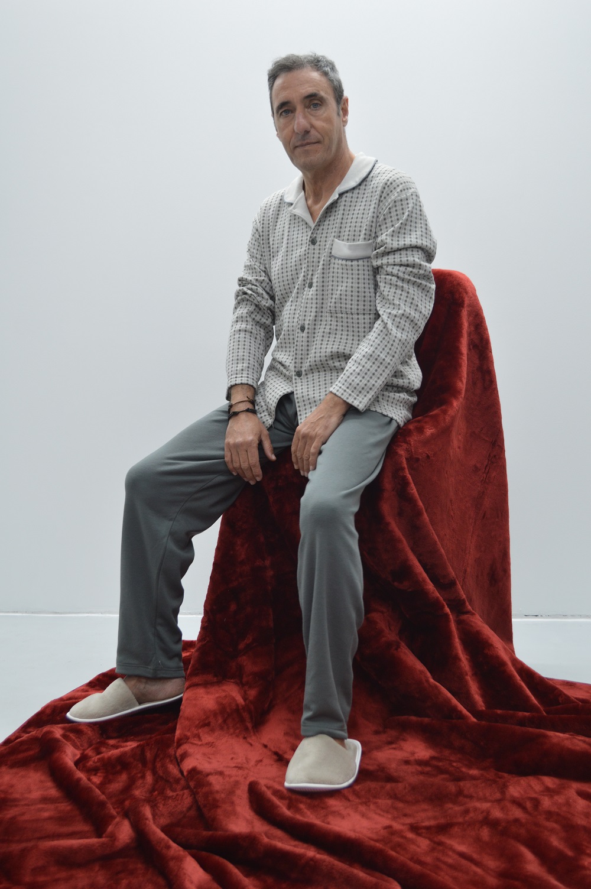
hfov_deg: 30.8
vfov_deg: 45.0
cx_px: 296
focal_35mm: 44
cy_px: 444
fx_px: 1073
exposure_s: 1/40
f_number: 4.5
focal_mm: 29
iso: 400
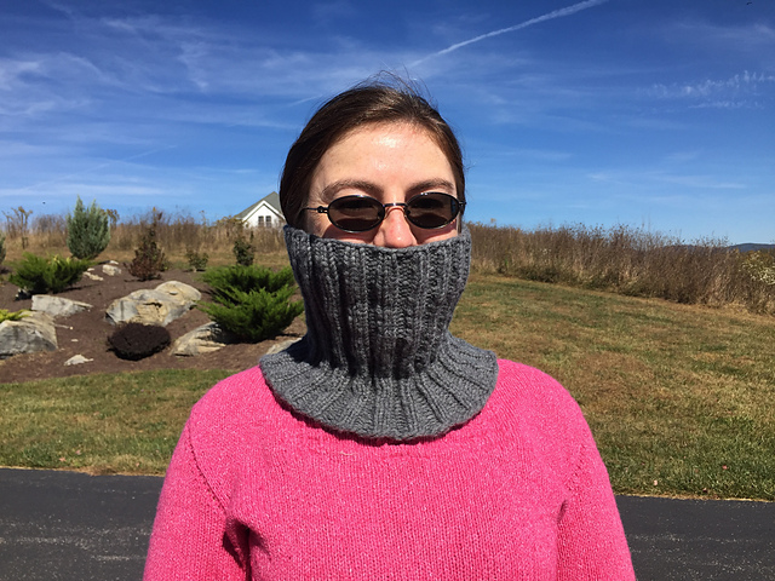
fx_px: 649
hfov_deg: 61.7
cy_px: 290
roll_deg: +1.5
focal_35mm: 29
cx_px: 388
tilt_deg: -2.3
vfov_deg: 48.2
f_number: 2.2
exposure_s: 1/1799
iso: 32
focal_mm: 4.15
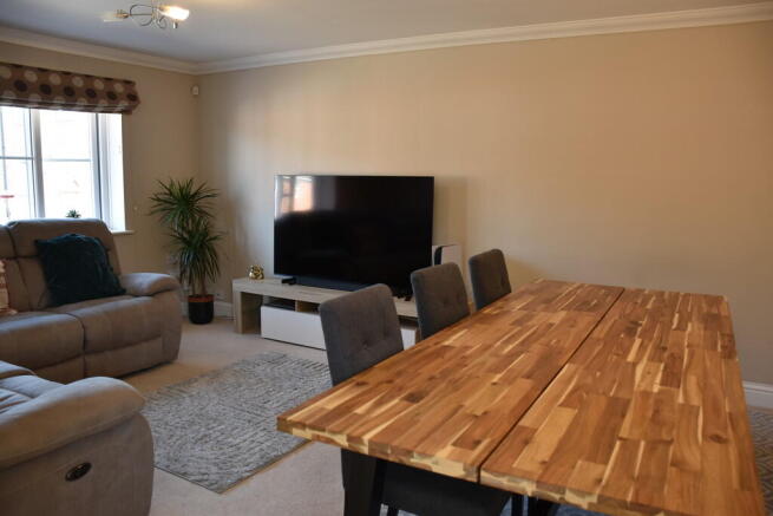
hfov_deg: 67.4
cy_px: 258
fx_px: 580
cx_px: 386
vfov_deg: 48.0
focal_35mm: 27
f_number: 4
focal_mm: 18
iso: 400
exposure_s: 1/60
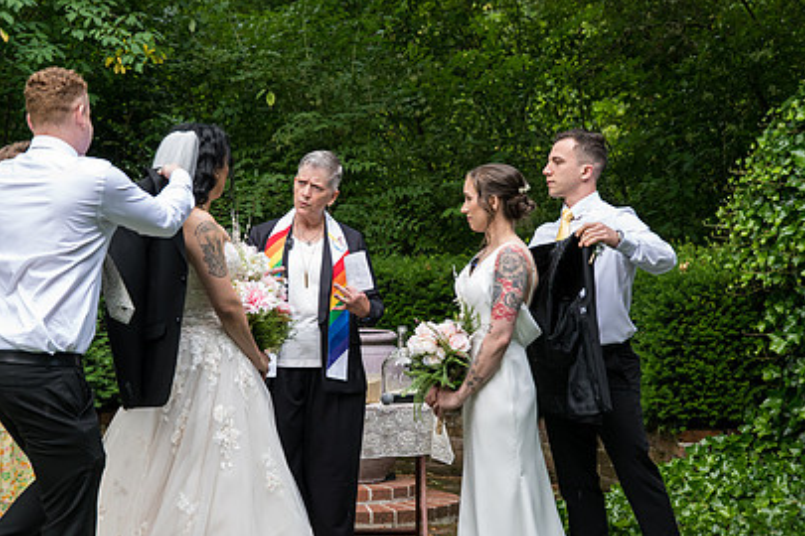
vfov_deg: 15.9
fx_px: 1923
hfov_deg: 23.6
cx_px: 352
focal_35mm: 86
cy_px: 273
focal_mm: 60
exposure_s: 1/400
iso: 1000
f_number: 4
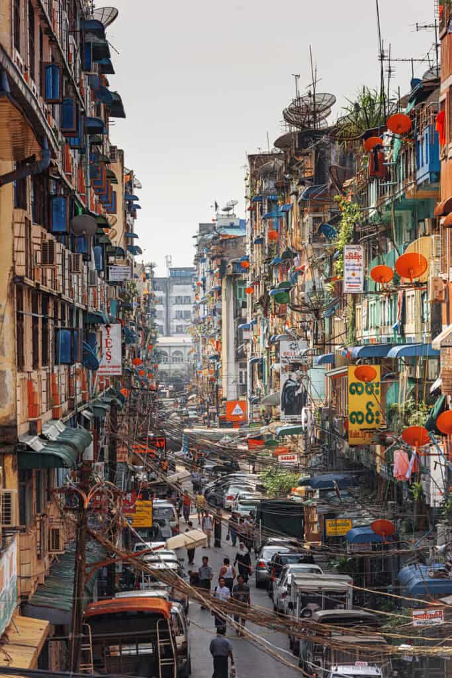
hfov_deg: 7.6
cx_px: 226
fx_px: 3389
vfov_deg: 11.4
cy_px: 339
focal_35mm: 180
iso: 64
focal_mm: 180
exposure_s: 1/320
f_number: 6.3
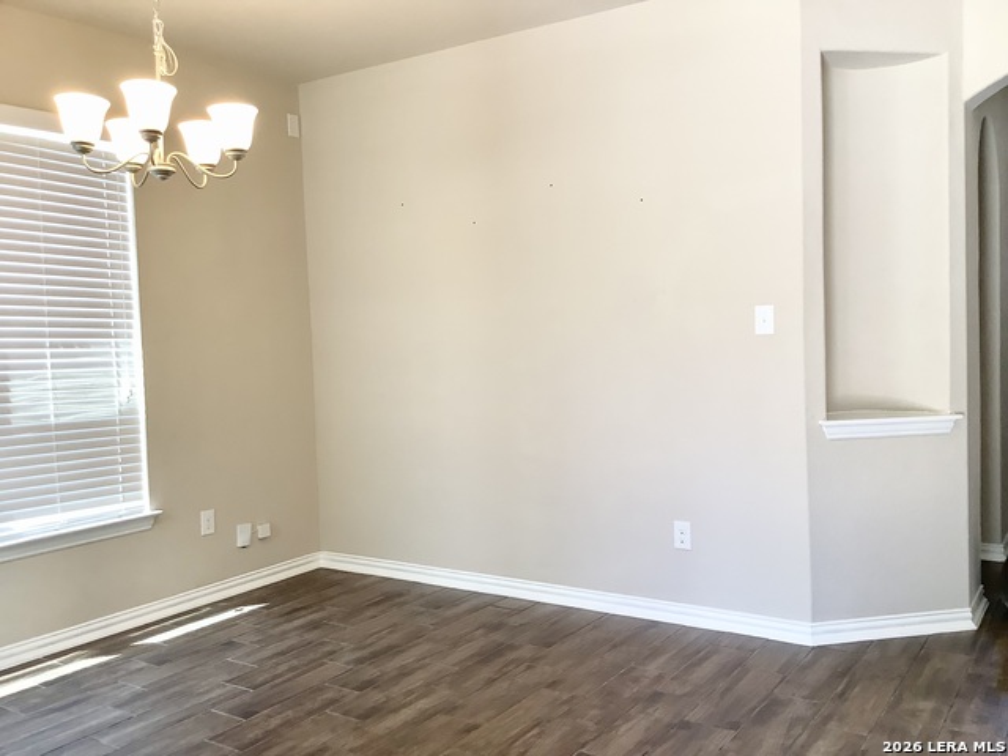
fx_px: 903
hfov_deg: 58.4
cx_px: 504
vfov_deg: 45.4
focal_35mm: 31
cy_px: 378
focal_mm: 3.3
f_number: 2.4
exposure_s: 1/60
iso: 100
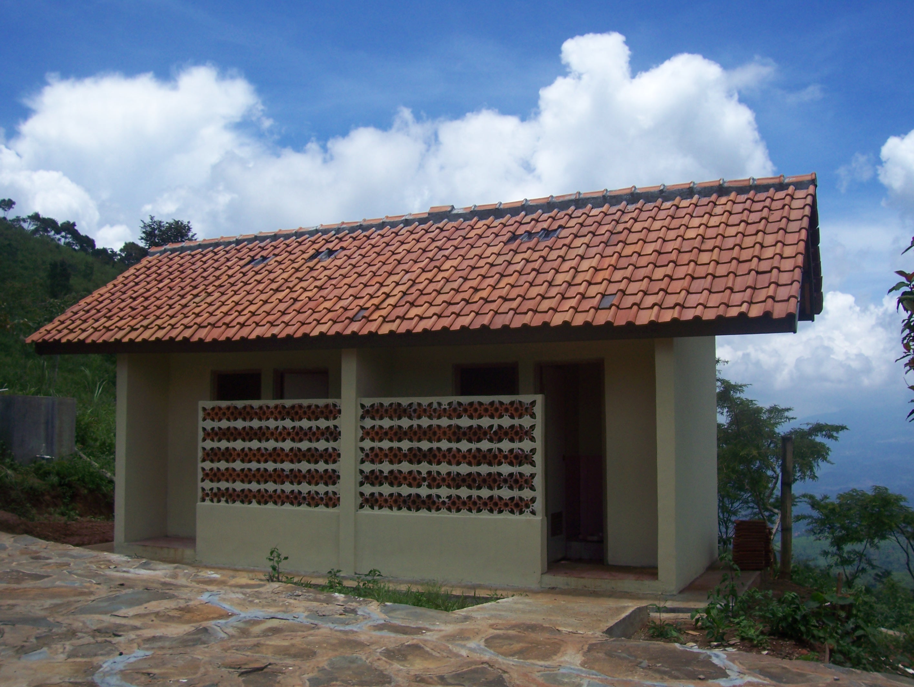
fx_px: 898
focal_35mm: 34
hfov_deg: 53.9
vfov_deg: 41.8
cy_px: 344
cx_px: 457
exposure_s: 1/800
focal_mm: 5.6
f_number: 5.1
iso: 80
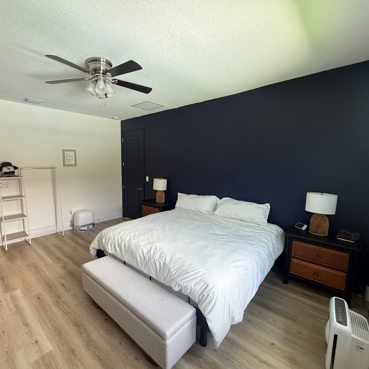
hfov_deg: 83.6
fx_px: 205
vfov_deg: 84.0
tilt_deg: -6.4
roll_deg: -0.3
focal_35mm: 17
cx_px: 162
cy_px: 185
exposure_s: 1/99
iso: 320
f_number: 2.2
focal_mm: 2.22
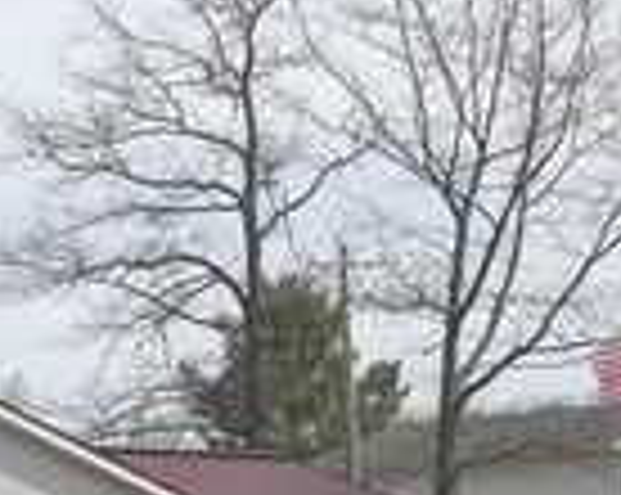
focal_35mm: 170
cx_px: -328
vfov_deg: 9.0
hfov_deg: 10.9
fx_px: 3120
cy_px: 569
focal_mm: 18.21
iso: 100
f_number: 4
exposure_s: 1/1000
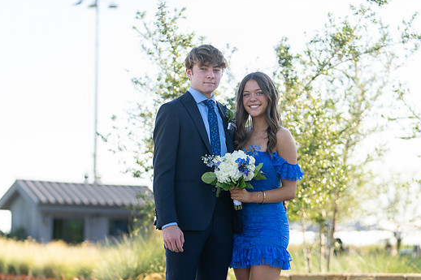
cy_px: 146
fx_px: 1344
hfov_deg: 17.8
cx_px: 232
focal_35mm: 115
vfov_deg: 11.9
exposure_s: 1/320
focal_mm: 100
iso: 100
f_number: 2.8
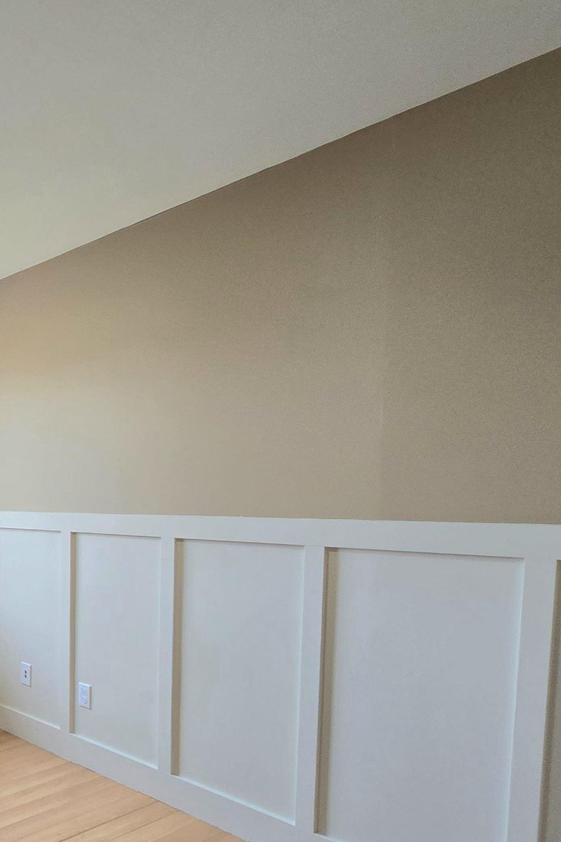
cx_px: -104
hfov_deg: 37.9
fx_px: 608
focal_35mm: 26
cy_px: 546
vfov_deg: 67.9
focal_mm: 2.2
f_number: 2.2
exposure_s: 1/60.2
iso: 80
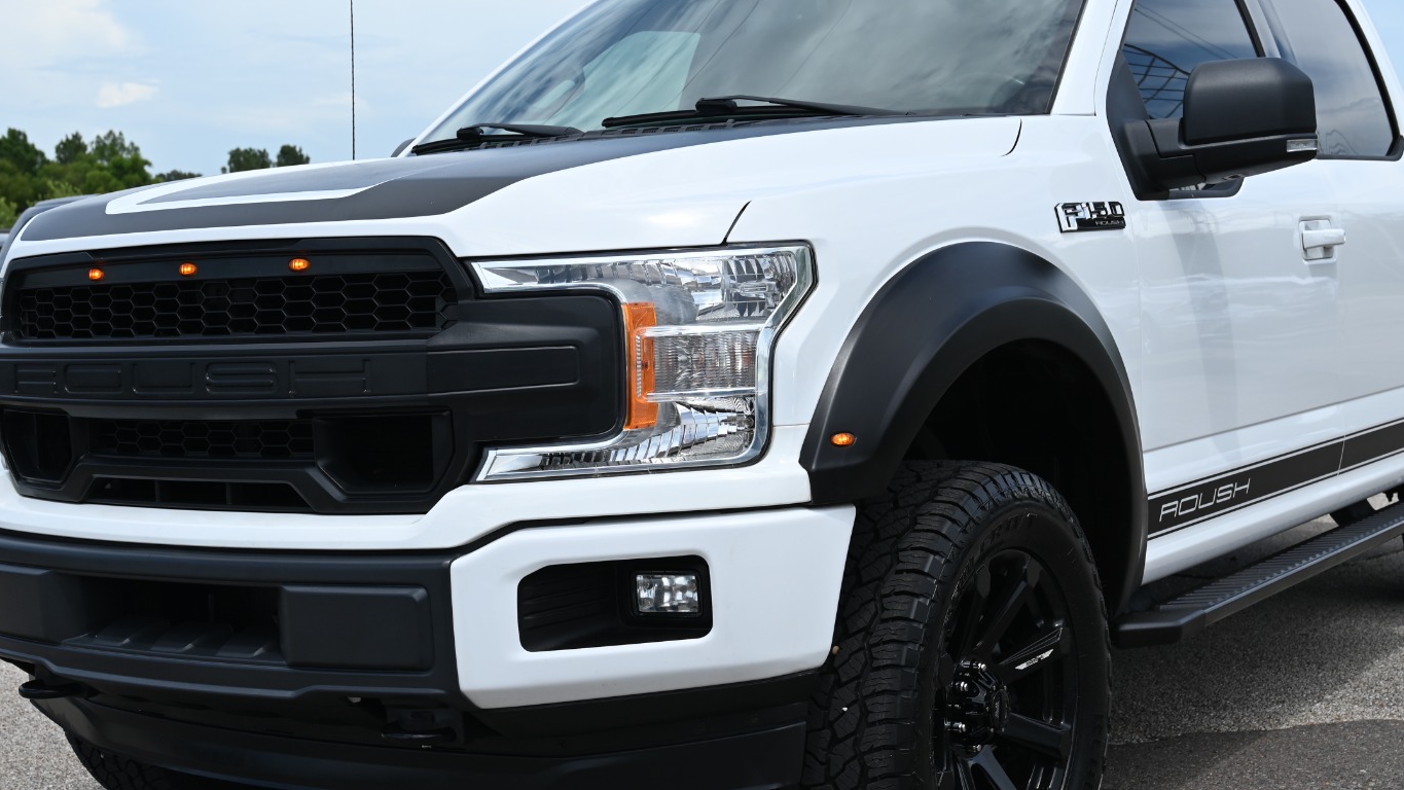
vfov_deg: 22.6
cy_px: 444
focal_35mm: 53
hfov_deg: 39.2
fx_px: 1973
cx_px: 731
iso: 100
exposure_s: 1/320
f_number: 6.3
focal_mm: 36
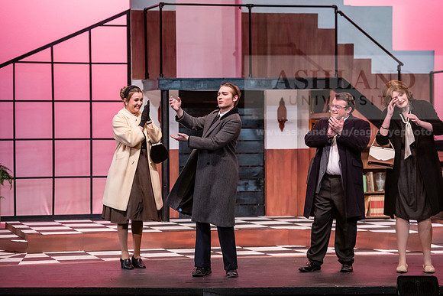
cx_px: 222
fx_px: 1477
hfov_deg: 17.1
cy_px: 148
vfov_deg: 11.4
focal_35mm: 120
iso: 3200
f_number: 3.2
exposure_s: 1/200
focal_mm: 120
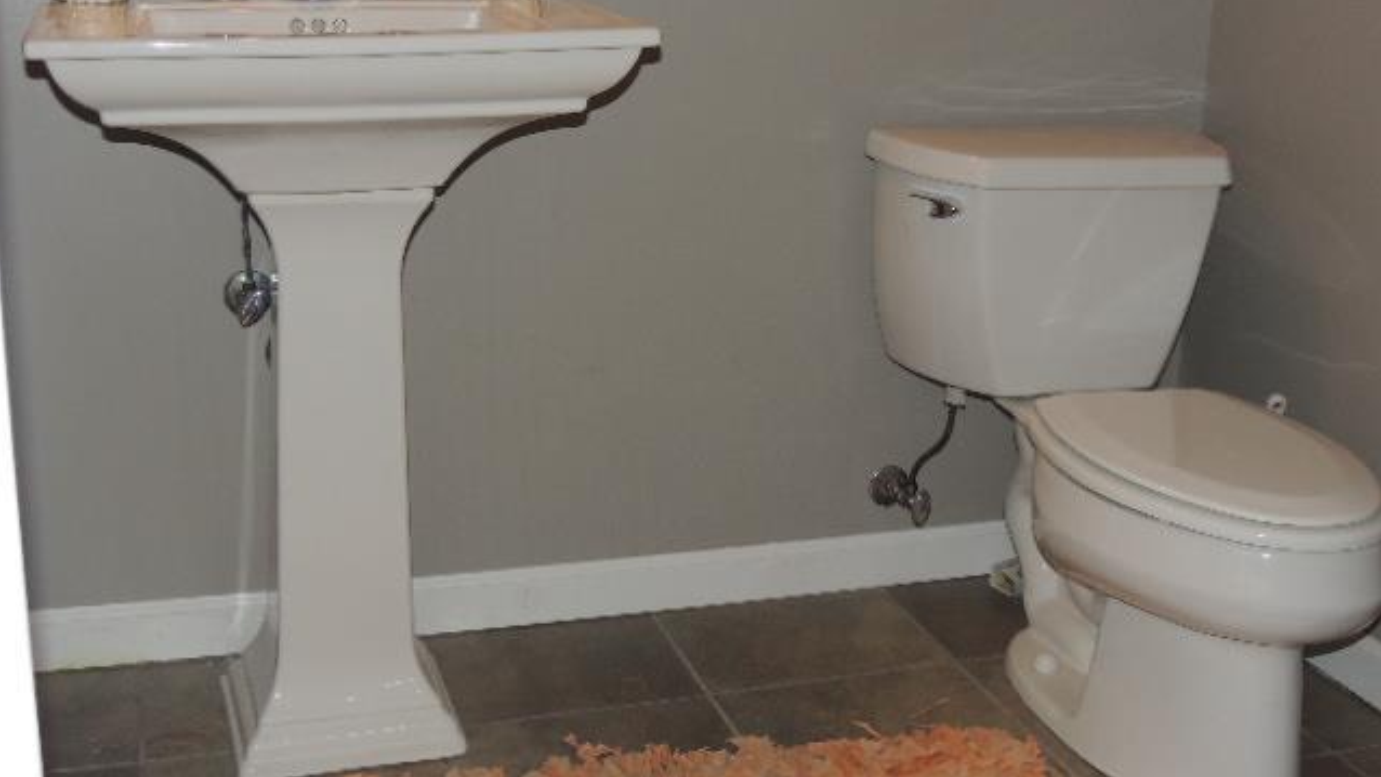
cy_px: 294
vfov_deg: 25.4
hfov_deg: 43.7
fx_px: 1721
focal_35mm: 47
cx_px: 690
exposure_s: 1/30
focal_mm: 7.6
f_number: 3.4
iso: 200
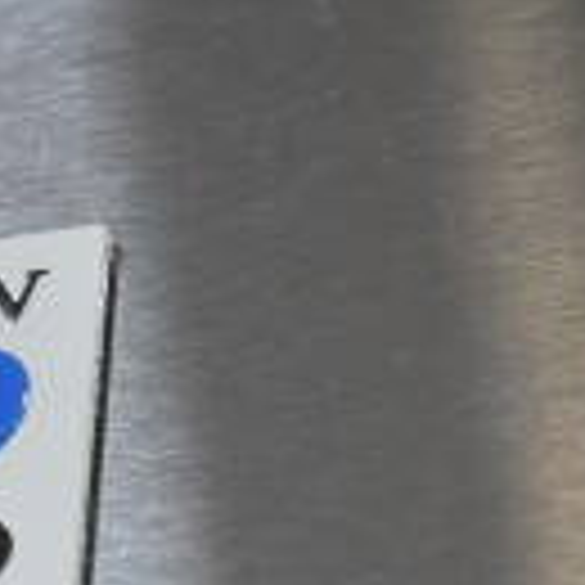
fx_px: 6310
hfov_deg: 5.2
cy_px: 466
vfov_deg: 5.3
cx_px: -729
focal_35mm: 330
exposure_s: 1/160
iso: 1600
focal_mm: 55
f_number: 6.3
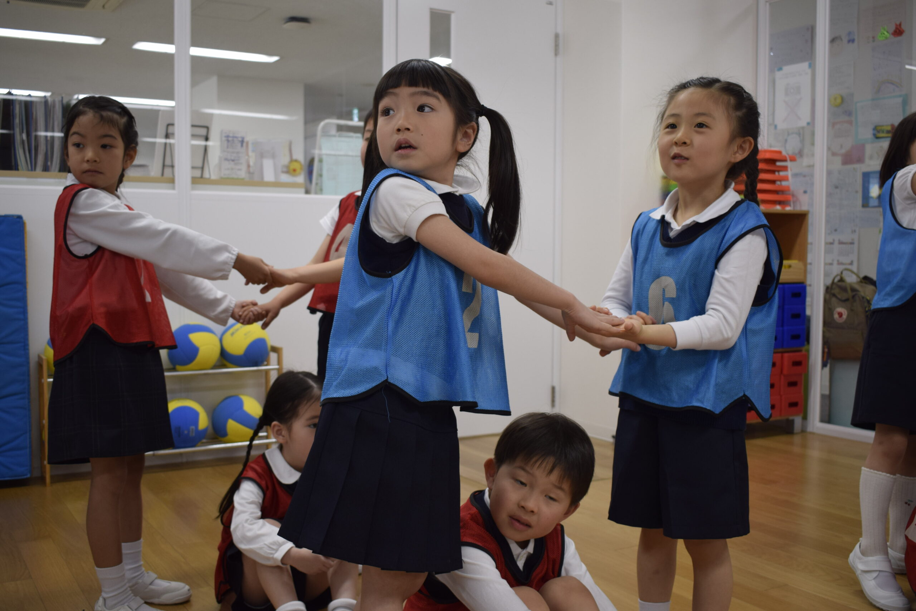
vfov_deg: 35.5
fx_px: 954
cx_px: 458
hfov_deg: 51.3
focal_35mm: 38
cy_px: 306
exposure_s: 1/60
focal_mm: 25
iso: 400
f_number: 4
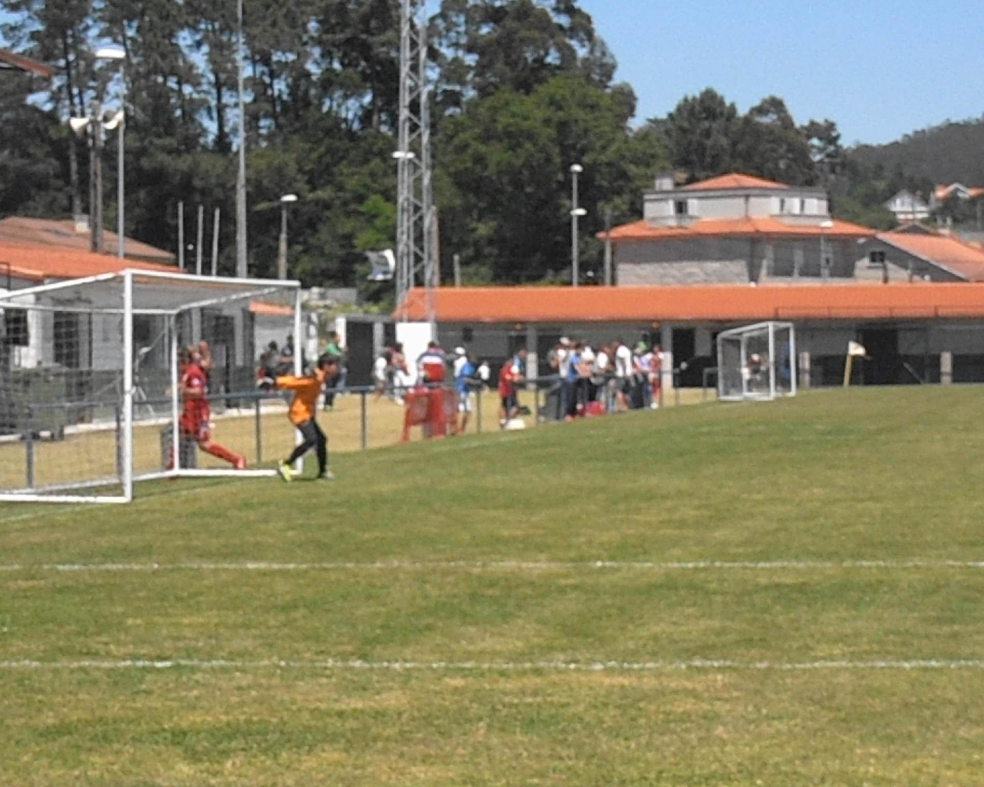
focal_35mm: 117
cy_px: 394
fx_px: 3407
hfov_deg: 16.4
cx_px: 489
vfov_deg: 13.2
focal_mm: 19.64
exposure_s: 1/400
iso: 400
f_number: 14
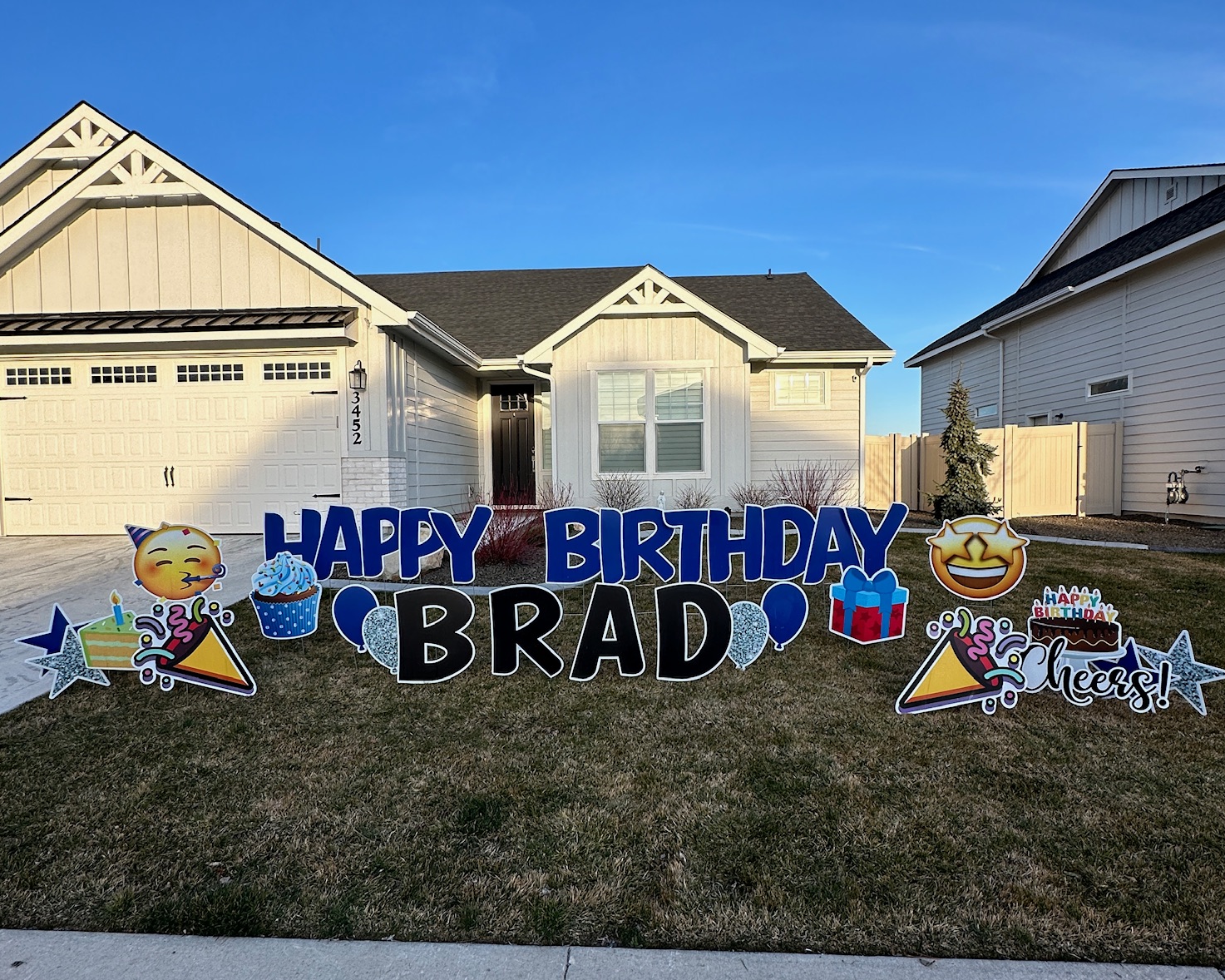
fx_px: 689
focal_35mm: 19
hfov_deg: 83.3
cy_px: 506
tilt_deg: -1.5
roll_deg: +0.6
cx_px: 611
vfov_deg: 70.8
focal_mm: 2.22
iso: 40
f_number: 2.2
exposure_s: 1/485
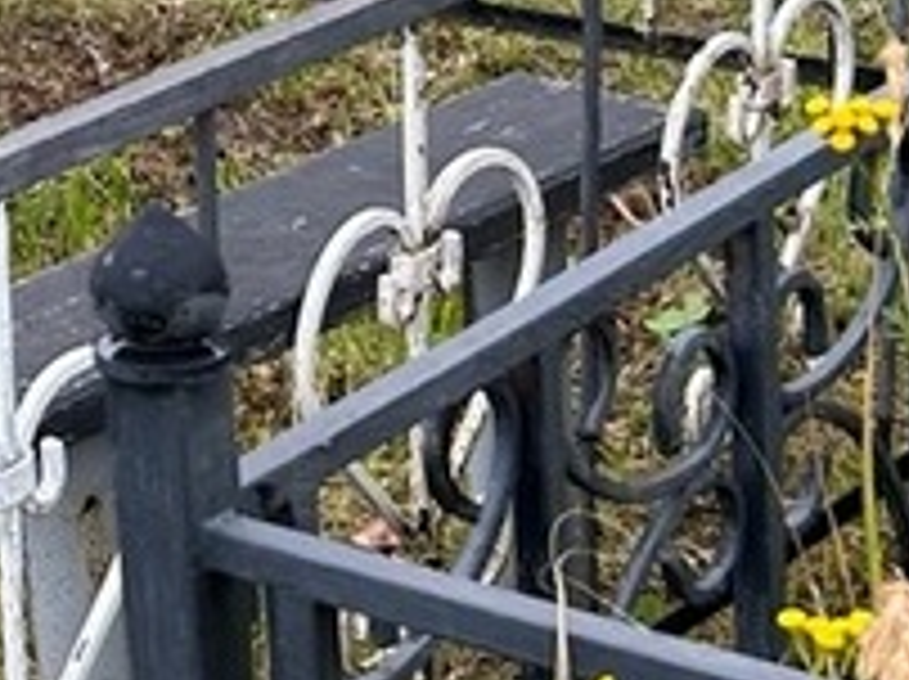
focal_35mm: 132
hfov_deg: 13.9
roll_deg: +3.5
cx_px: -536
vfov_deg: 11.1
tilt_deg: -13.5
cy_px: -14
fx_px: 3462
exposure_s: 1/410
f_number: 1.5
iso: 50
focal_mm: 5.7
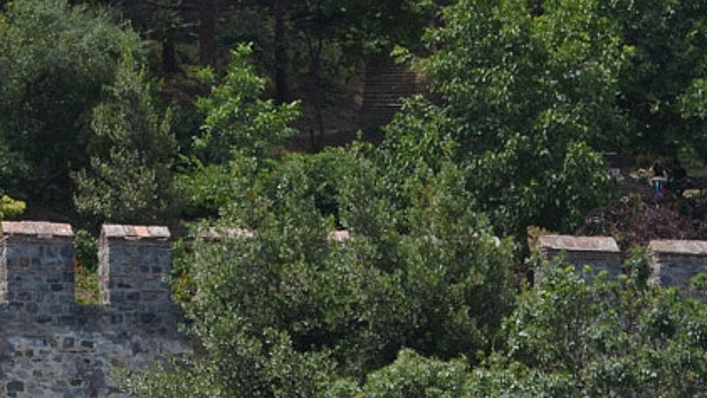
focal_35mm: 191
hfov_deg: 10.5
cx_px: -633
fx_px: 3581
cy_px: -146
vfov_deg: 6.3
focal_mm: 32
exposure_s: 1/125
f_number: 9
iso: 100
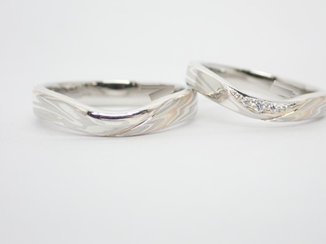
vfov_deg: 16.8
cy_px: 121
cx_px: 180
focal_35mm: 88
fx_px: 828
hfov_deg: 22.3
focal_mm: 13.65
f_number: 4.1
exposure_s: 1/100
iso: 200
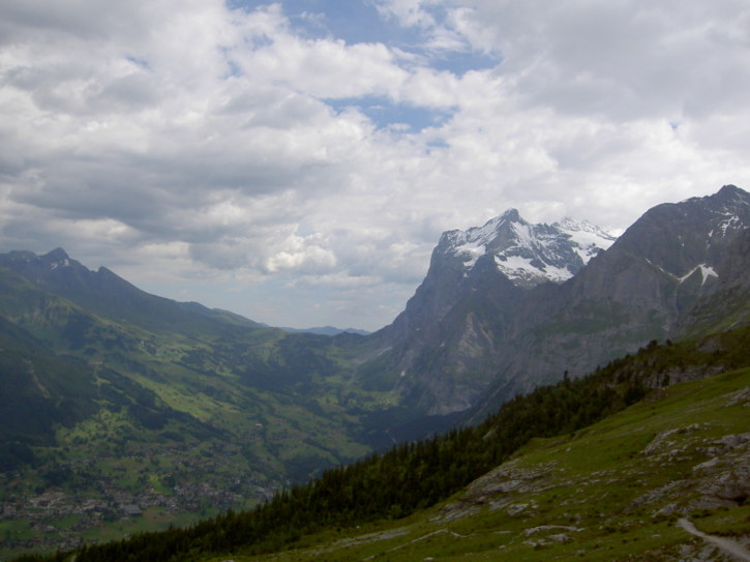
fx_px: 736
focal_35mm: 34
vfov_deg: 41.8
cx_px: 375
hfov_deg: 54.0
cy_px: 281
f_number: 4.7
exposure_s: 1/1000
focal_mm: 5.6
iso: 50
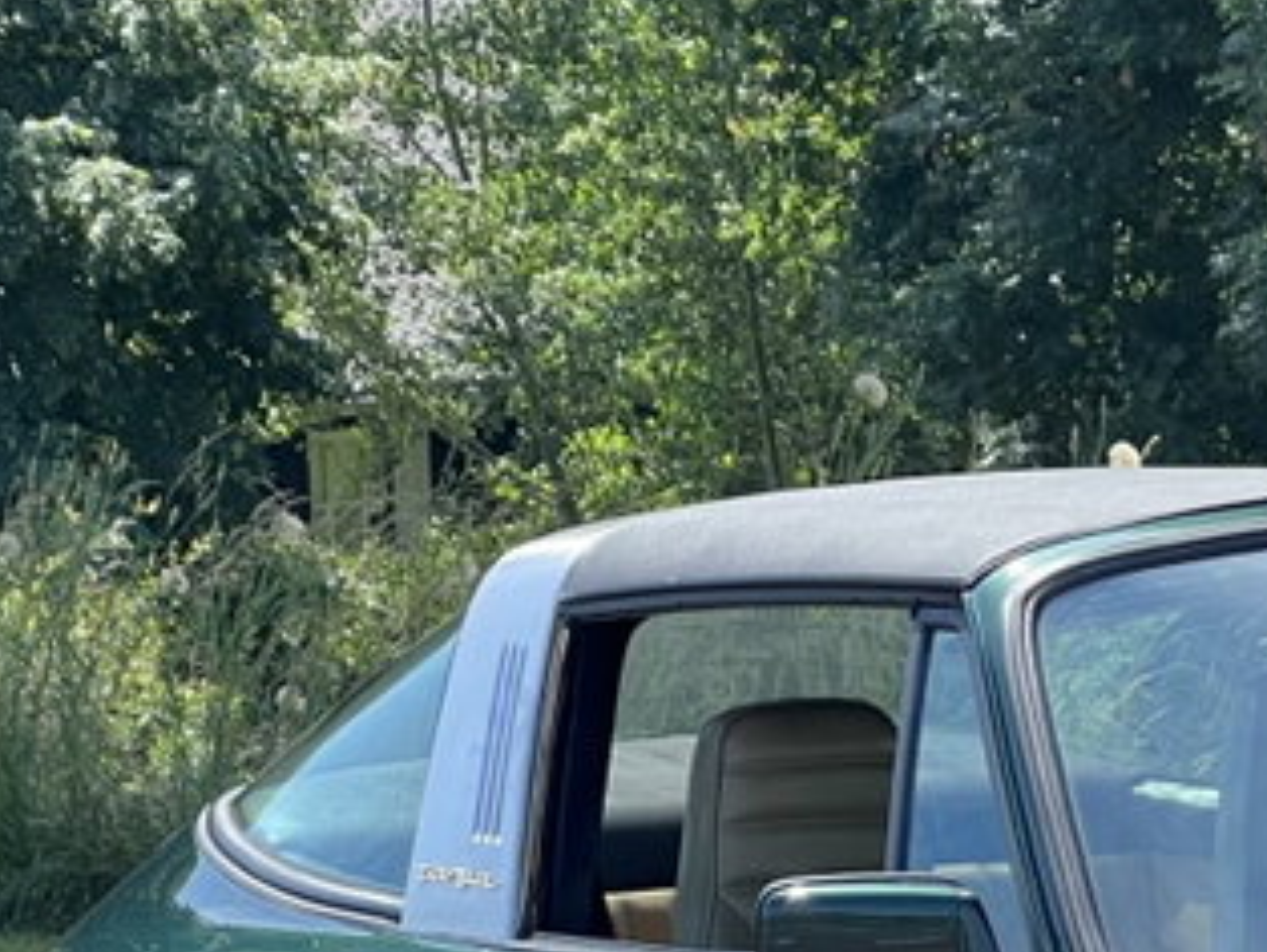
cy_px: 1113
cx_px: 1650
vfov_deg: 5.9
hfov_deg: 7.8
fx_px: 9194
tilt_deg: -8.6
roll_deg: +2.2
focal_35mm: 251
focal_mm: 9
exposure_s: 1/269
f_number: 2.8
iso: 32
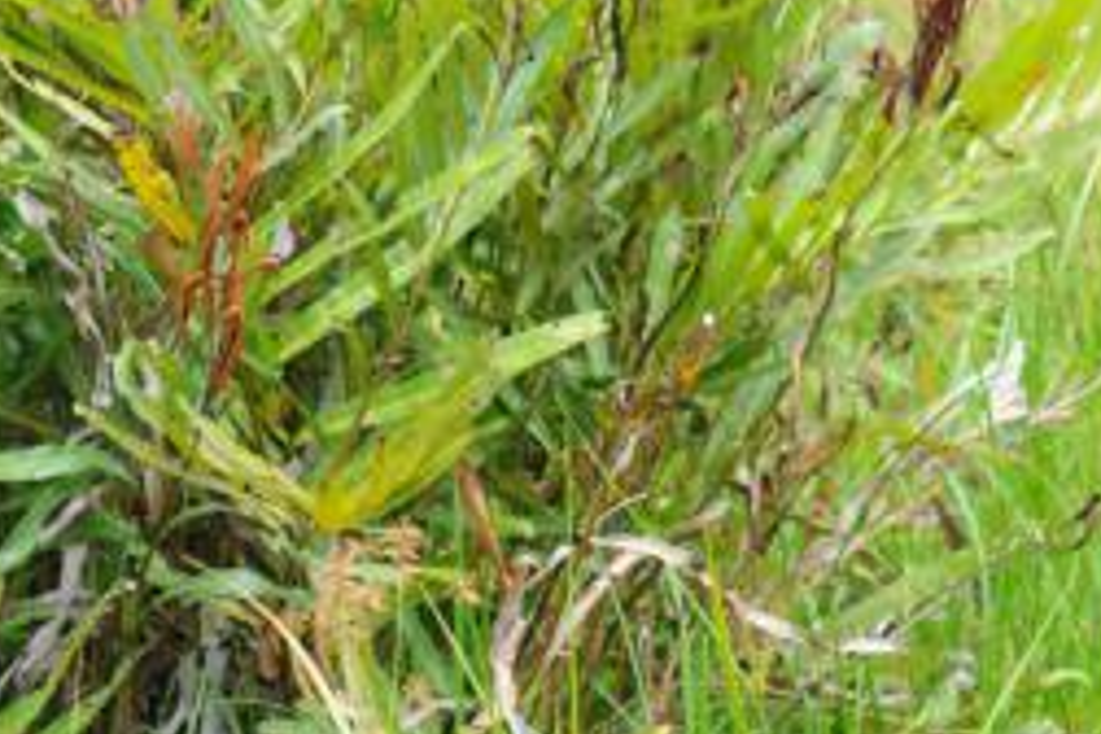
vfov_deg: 6.4
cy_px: 24
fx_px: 6544
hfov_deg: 9.6
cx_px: 227
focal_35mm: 214
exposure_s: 1/500
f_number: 4
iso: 200
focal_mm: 60
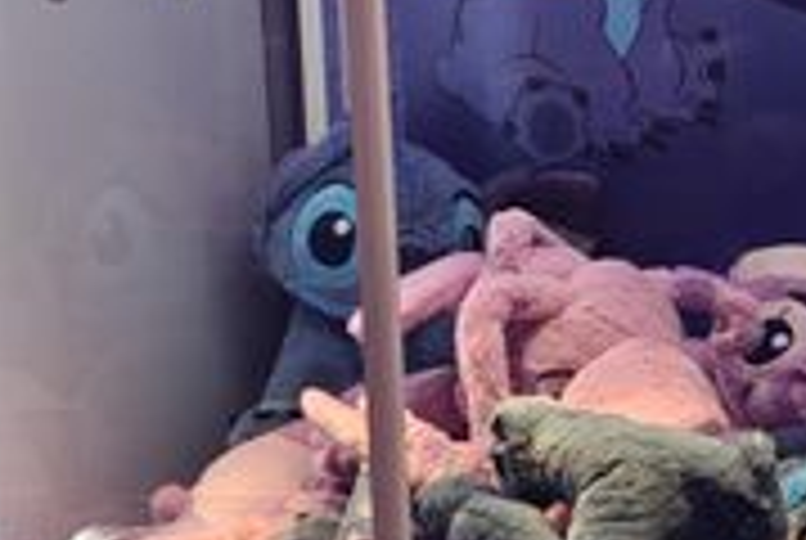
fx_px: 3588
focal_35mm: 160
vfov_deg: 8.6
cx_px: 1977
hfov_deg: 10.8
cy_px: 238
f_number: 1.6
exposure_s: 1/100
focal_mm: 6.06
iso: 64
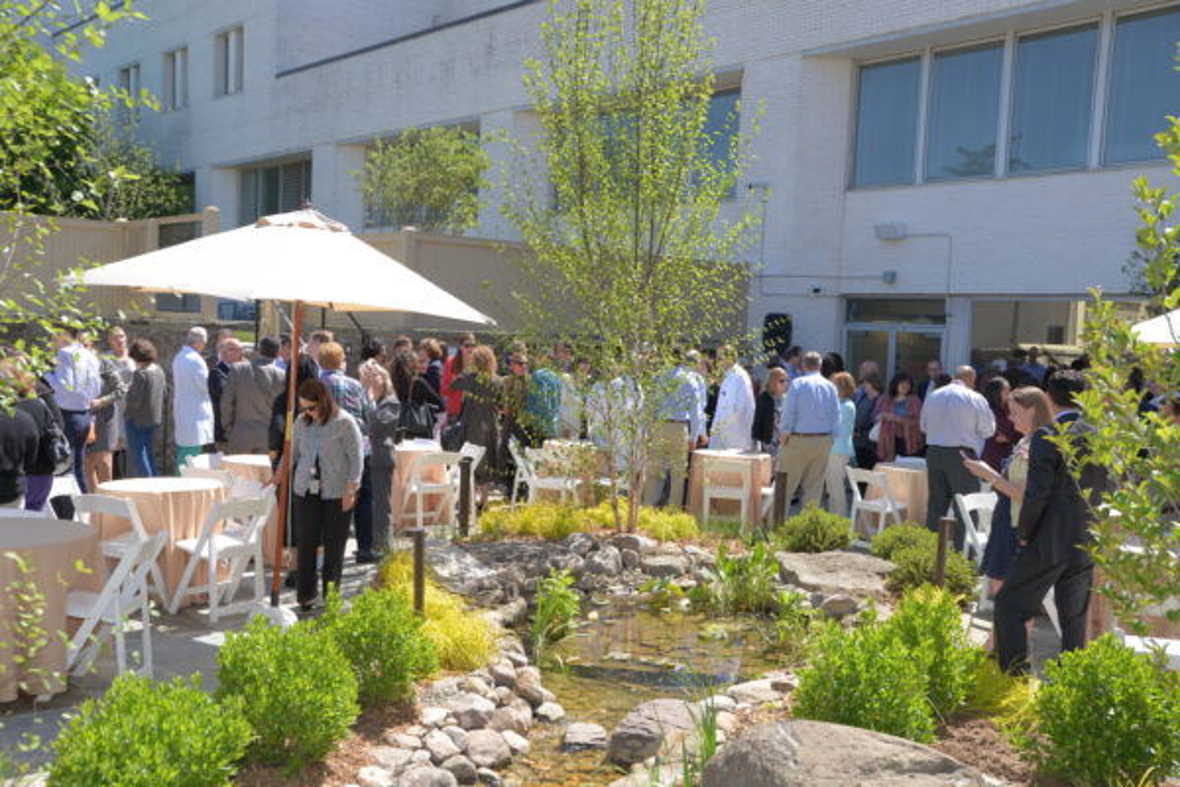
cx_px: 590
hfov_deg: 50.7
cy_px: 394
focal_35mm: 38
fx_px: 1245
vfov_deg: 35.1
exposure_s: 1/200
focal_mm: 38
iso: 100
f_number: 5.6
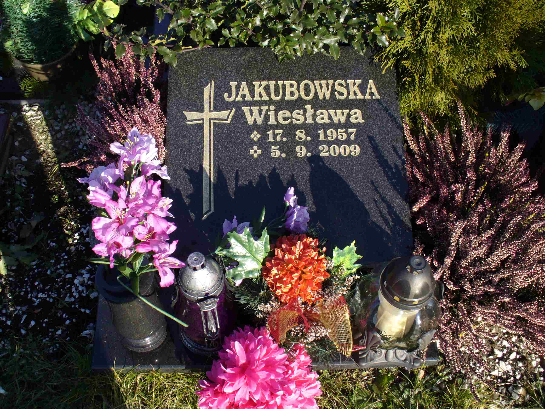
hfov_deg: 50.1
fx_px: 583
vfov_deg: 38.7
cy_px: 204
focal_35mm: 37
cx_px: 272
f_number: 5.6
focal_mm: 6.1
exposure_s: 1/125
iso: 80
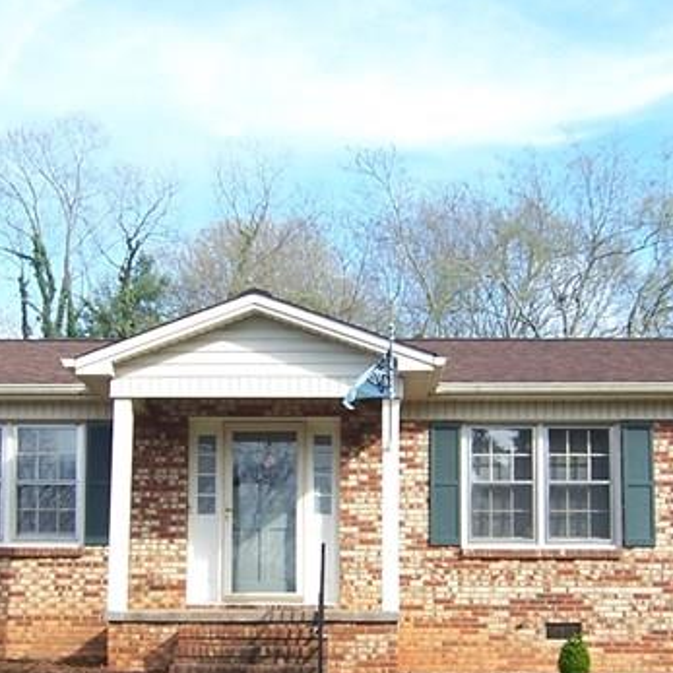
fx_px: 1320
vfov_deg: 28.2
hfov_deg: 28.6
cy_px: 508
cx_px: 303
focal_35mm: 60
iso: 64
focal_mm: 3.8
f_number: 2.8
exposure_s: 1/320
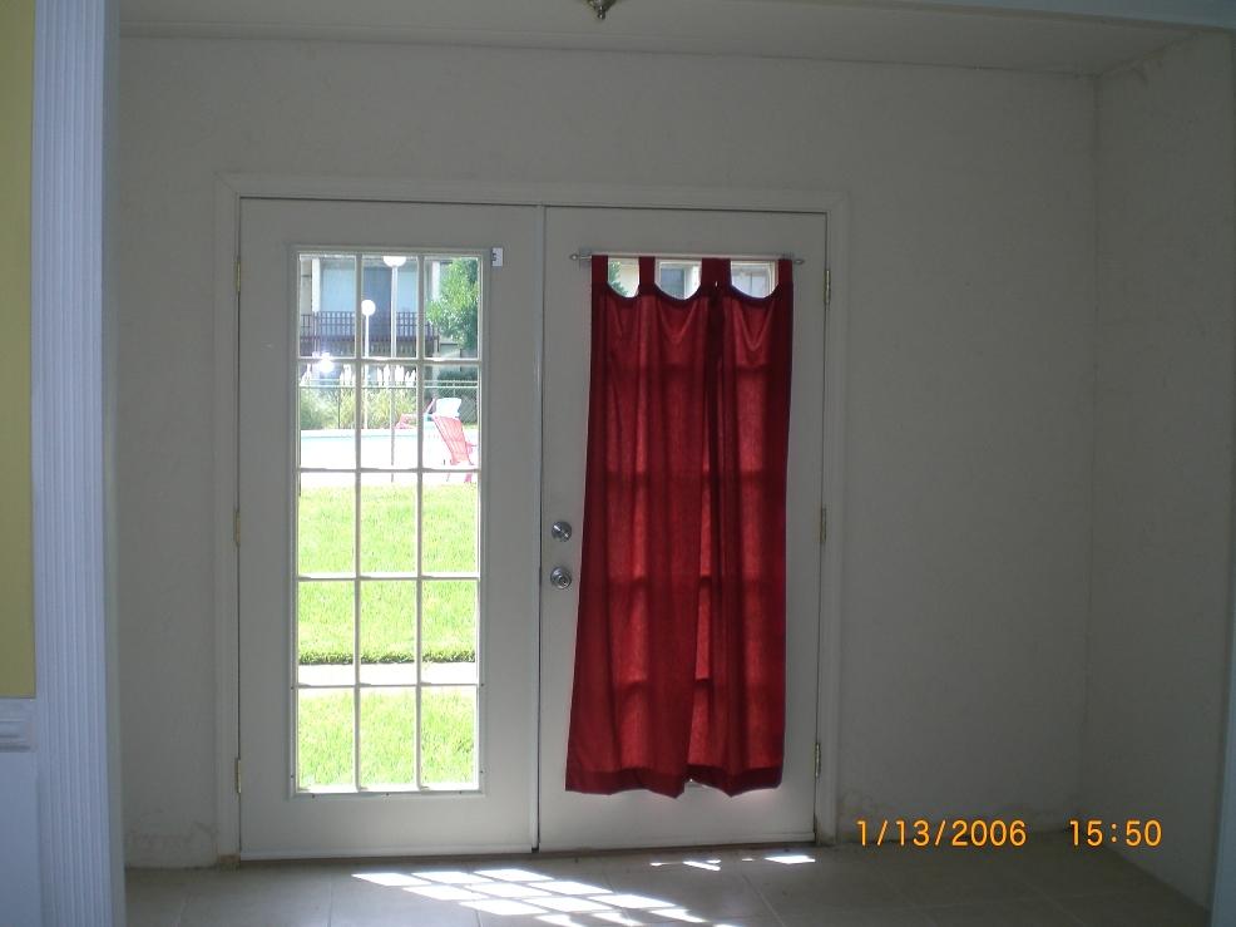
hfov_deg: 49.0
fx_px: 1356
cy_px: 464
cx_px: 618
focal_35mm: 38
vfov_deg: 37.7
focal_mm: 6.3
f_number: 3.1
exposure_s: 1/160
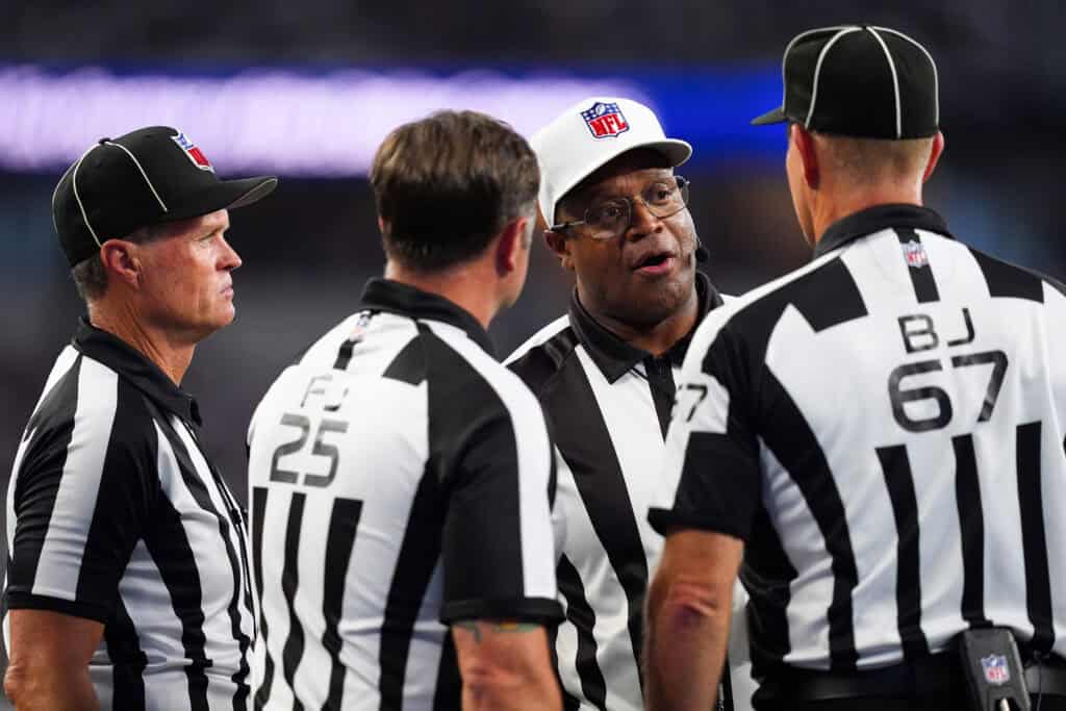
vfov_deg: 3.4
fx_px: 11845
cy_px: 356
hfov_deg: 5.2
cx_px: 533
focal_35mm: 400
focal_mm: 400
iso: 3200
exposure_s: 1/2500
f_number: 2.8
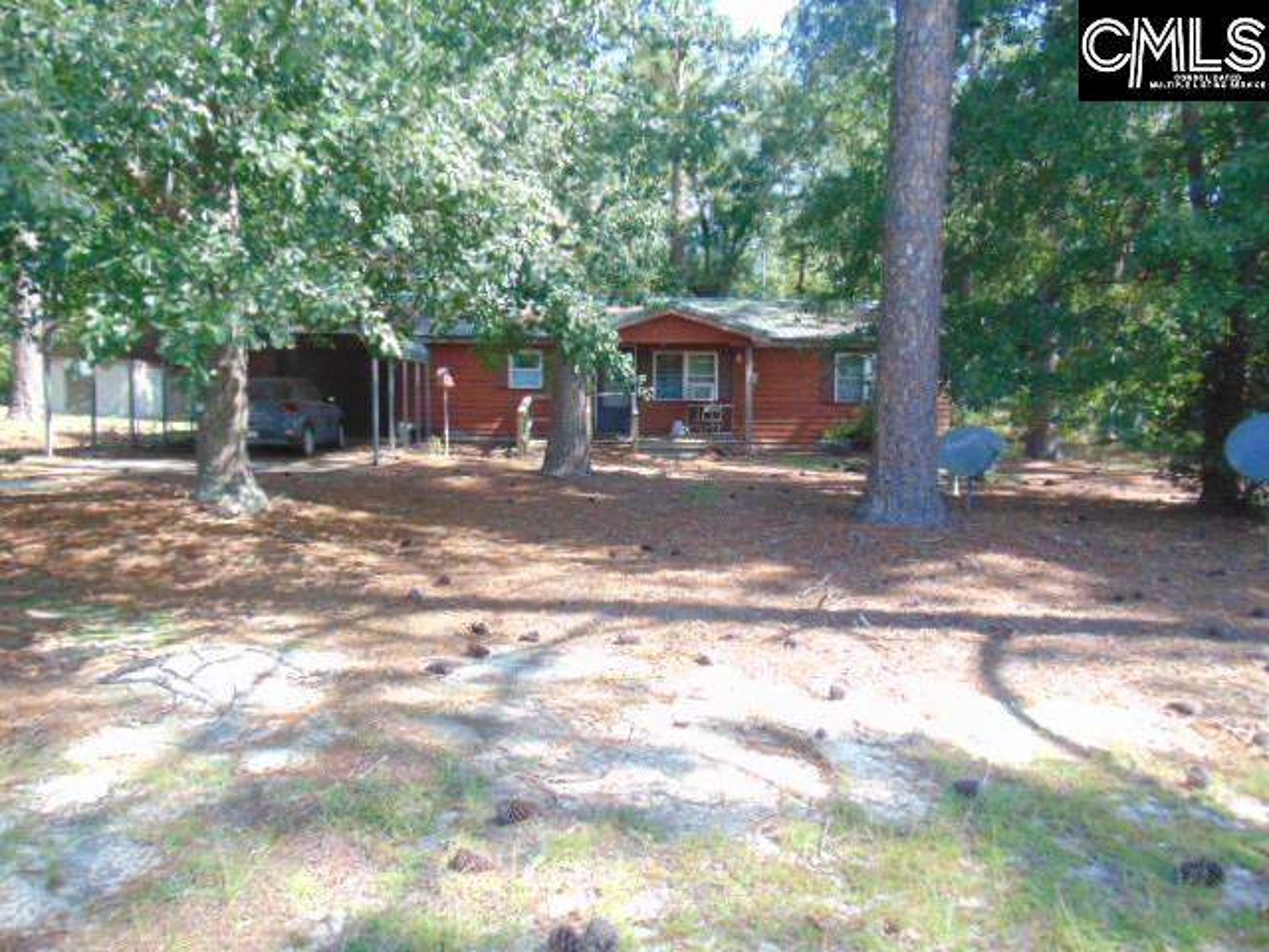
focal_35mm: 25
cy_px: 476
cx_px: 634
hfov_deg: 69.4
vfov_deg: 54.9
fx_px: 916
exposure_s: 1/500
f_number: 3
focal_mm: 4.5
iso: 400
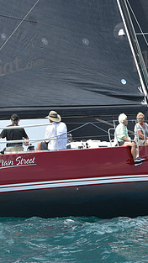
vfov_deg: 15.8
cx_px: 88
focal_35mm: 136
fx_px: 949
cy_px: 105
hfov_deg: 8.9
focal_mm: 70
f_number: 5.6
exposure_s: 1/1250
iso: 250
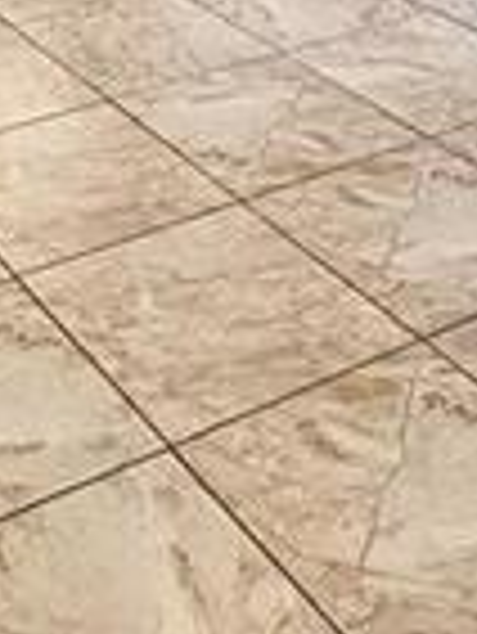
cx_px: 50
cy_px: -297
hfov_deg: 19.1
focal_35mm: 76
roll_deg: +1.0
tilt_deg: -9.5
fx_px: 1394
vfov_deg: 21.7
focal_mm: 2.22
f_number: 2.2
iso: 100
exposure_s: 1/120
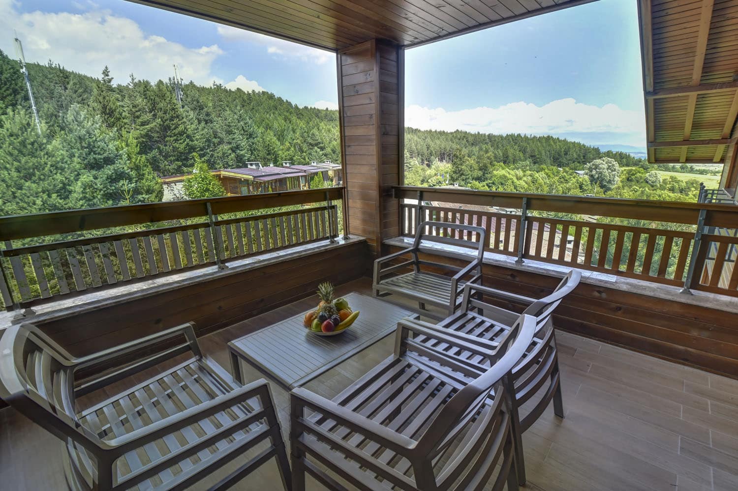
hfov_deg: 100.4
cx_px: 369
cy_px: 246
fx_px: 307
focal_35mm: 15
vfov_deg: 77.3
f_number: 6.3
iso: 1250
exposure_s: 1/500
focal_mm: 10
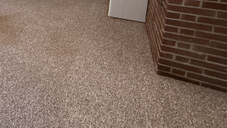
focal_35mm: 37
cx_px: -32
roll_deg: +2.0
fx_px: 223
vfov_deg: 28.0
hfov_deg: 41.2
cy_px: -26
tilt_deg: -12.1
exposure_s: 1/120
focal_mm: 2.22
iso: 250
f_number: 2.2
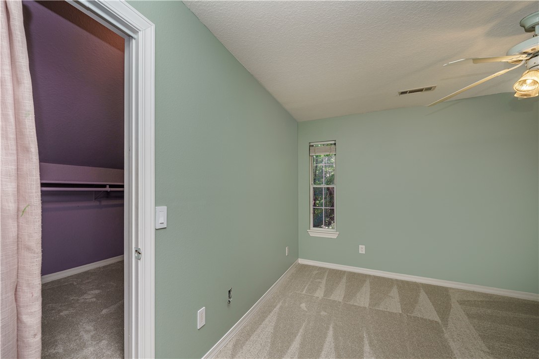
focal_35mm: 14
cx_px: 270
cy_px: 180
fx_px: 210
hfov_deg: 104.3
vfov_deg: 81.2
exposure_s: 1/40
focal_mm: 14
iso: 200
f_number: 9
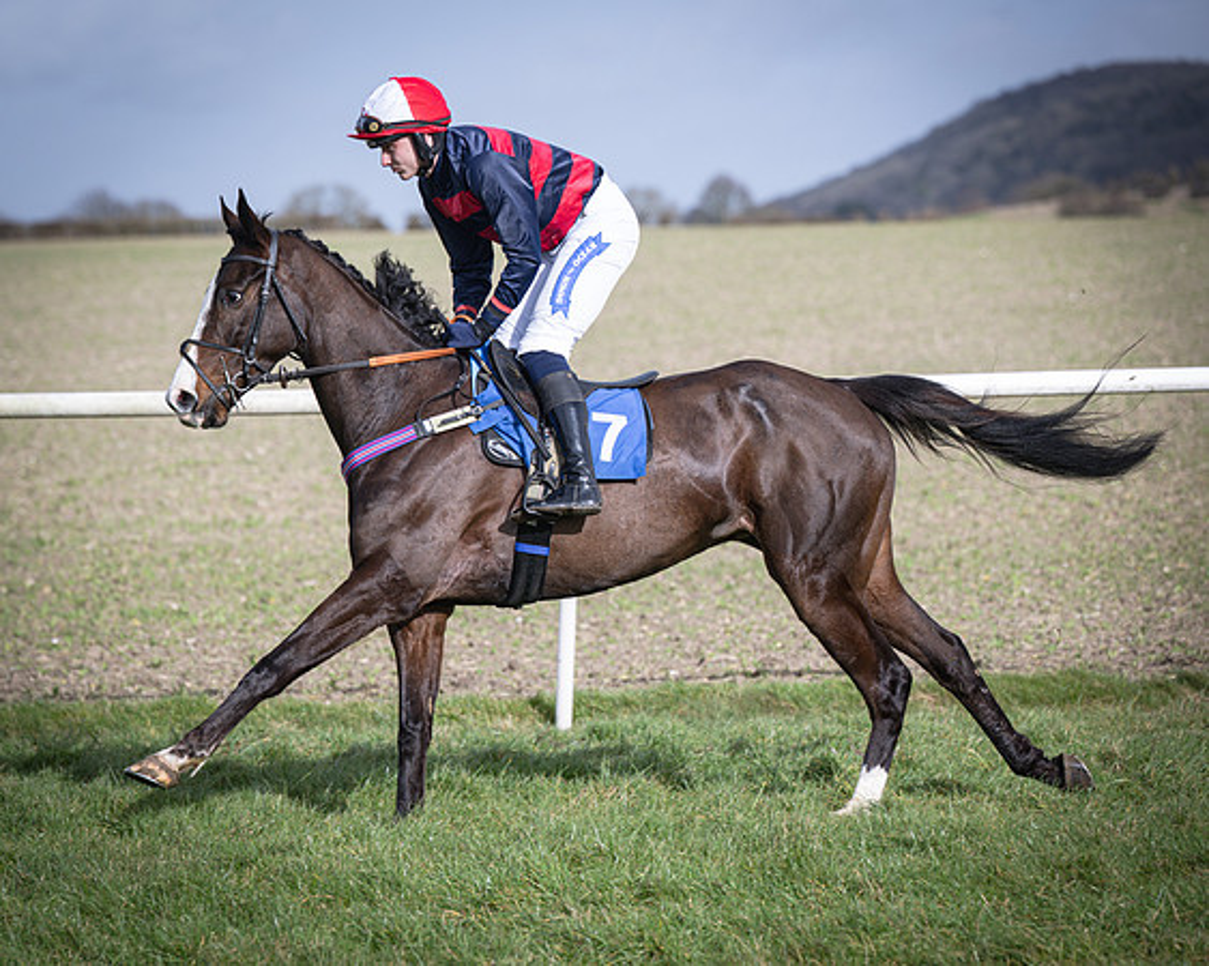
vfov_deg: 8.7
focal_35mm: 178
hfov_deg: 10.8
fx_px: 6374
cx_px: 494
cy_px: 502
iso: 200
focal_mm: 135
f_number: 4
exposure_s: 1/1600
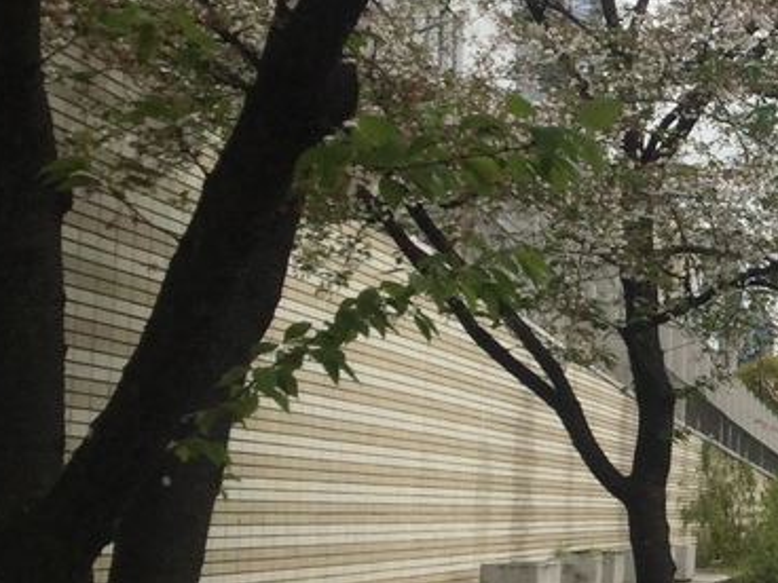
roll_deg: -0.2
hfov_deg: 17.5
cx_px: 1171
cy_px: 368
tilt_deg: +1.4
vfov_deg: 14.6
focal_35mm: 101
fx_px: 2270
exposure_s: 1/365
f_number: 2.4
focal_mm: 3.3
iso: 25
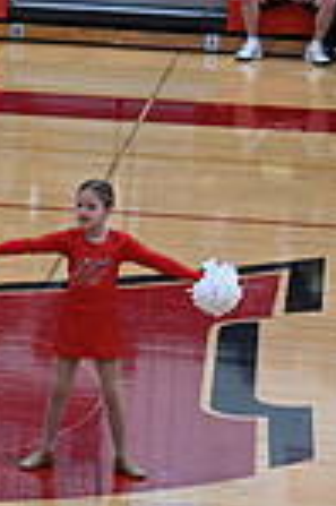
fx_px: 3831
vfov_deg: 7.6
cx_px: -614
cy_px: 267
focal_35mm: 273
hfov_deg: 4.8
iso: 4000
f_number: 4
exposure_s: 1/400
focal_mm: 70
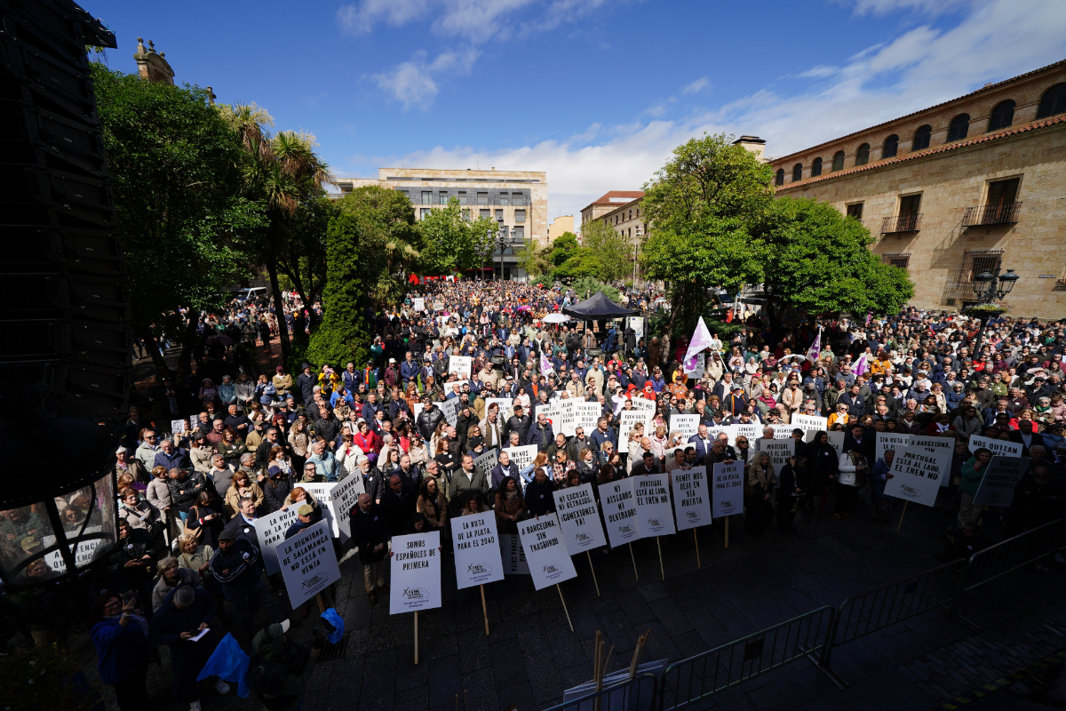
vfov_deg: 90.0
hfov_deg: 112.6
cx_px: 533
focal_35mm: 12
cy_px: 356
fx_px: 355
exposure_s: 1/800
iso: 100
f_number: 4.5
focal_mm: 12
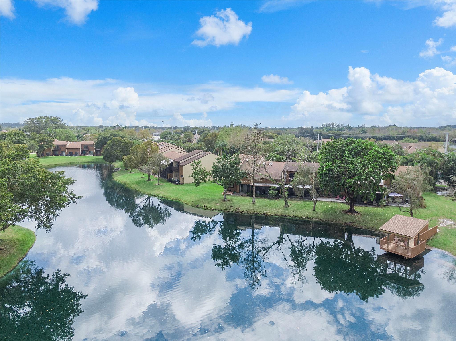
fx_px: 316
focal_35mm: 24
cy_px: 170
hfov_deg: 71.6
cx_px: 228
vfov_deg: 56.8
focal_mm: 4.39
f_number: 2.8
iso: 100
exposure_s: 1/1000
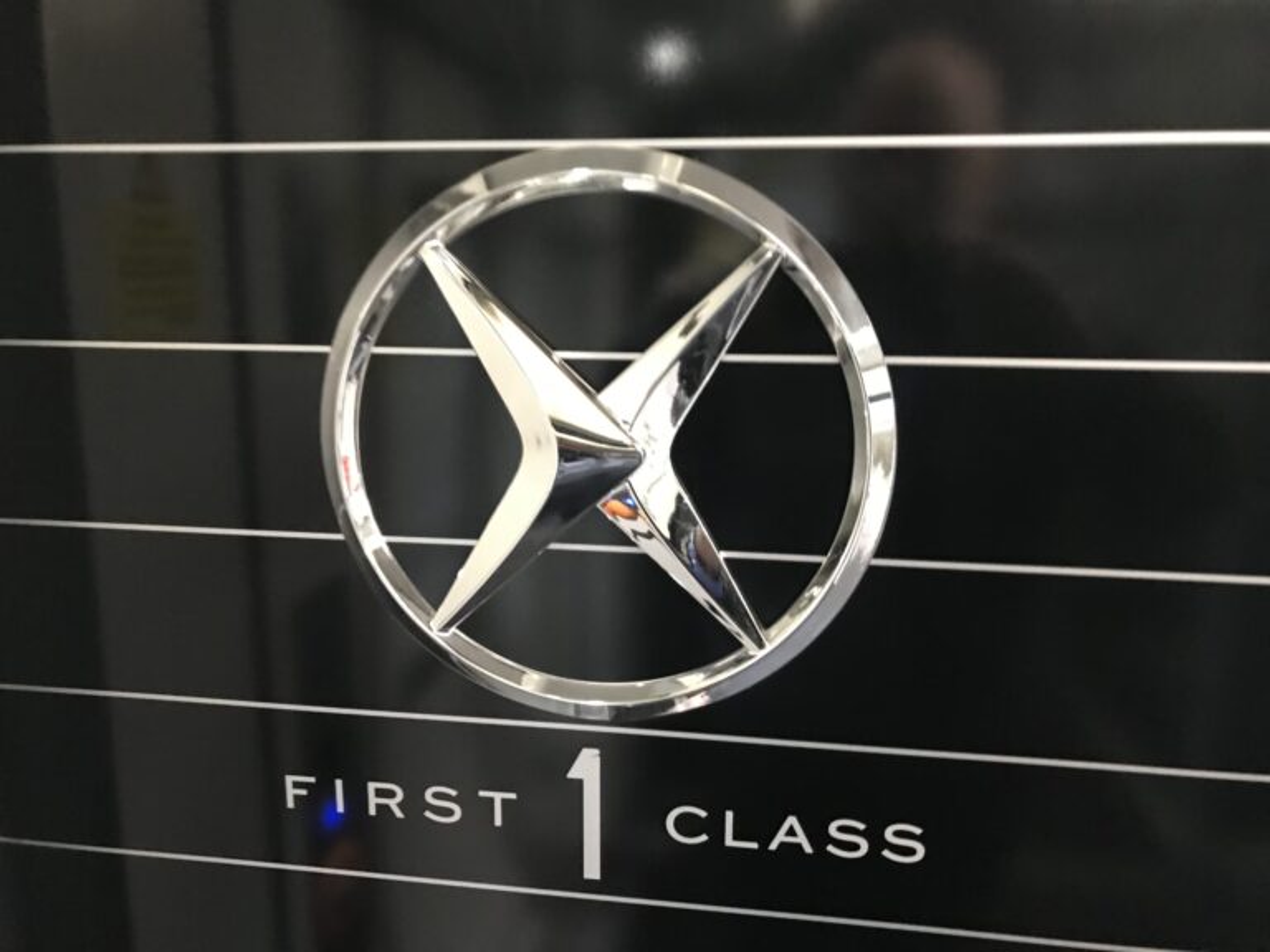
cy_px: 476
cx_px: 635
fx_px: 1027
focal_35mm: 28
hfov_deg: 63.4
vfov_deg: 49.7
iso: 100
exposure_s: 1/6
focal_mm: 3.99
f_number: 1.8
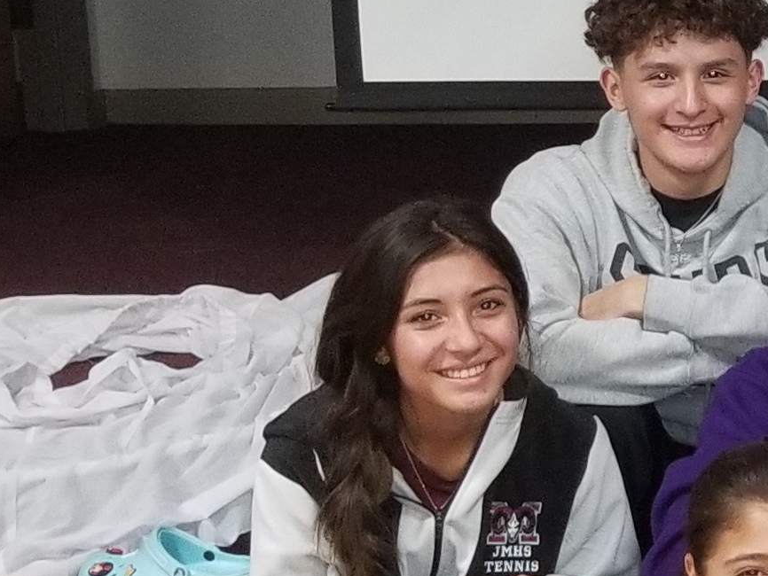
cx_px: 1314
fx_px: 2685
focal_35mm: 121
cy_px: 227
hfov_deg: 14.6
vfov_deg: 12.2
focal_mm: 4.25
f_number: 1.7
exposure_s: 1/10
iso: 160
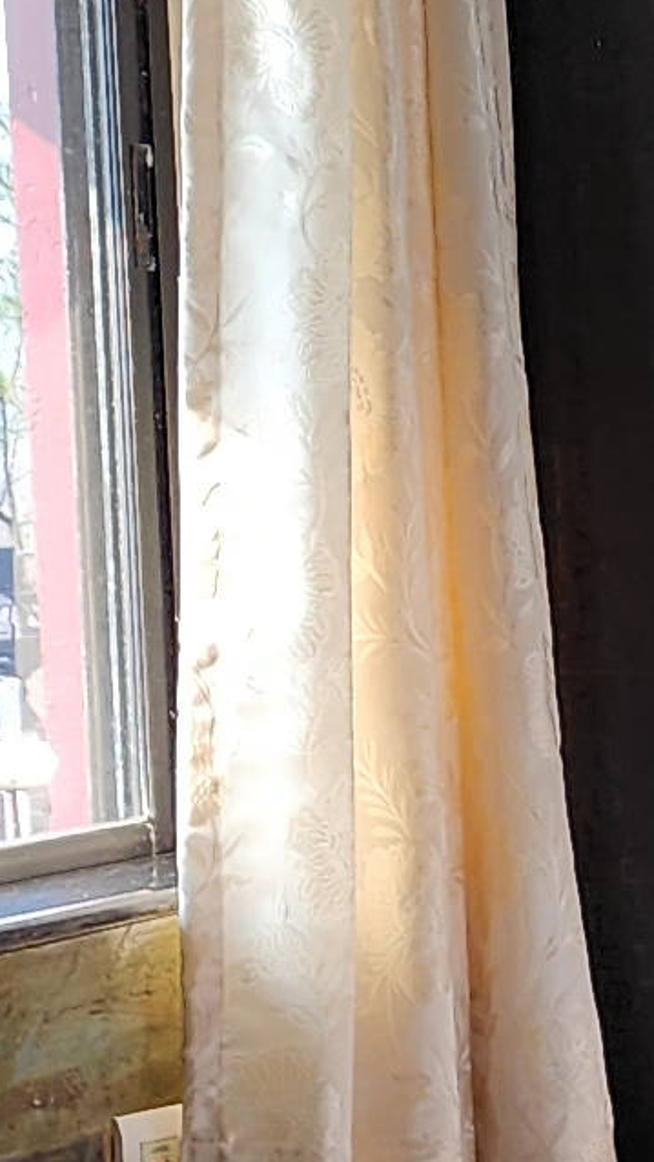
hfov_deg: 6.9
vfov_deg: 13.7
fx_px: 4839
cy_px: 650
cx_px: 1960
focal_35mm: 157
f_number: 1.8
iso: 50
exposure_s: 1/100
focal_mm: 6.4
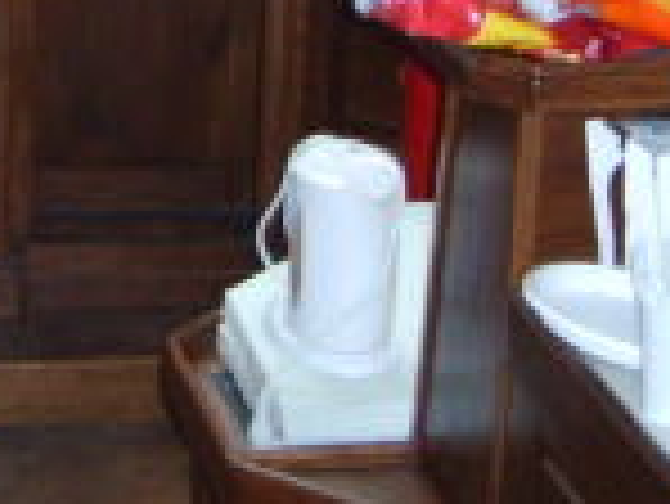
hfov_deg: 16.2
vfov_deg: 12.0
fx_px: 2305
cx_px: 0
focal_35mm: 119
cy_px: -209
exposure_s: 1/45
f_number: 2.8
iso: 146
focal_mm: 5.8
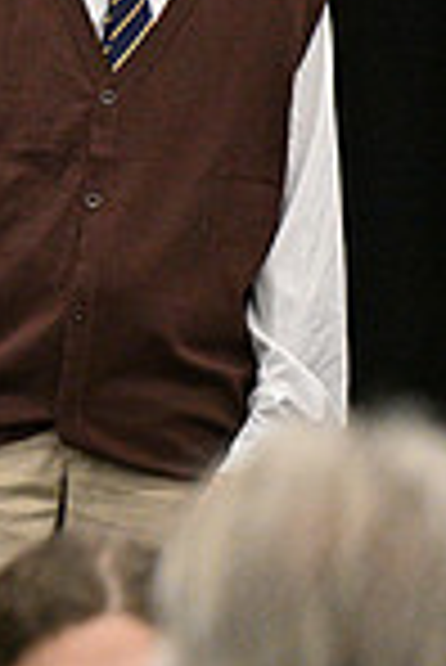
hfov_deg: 1.9
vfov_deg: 2.9
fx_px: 13051
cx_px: -838
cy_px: 115
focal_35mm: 704
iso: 6400
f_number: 2.8
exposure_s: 1/800
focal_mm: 180
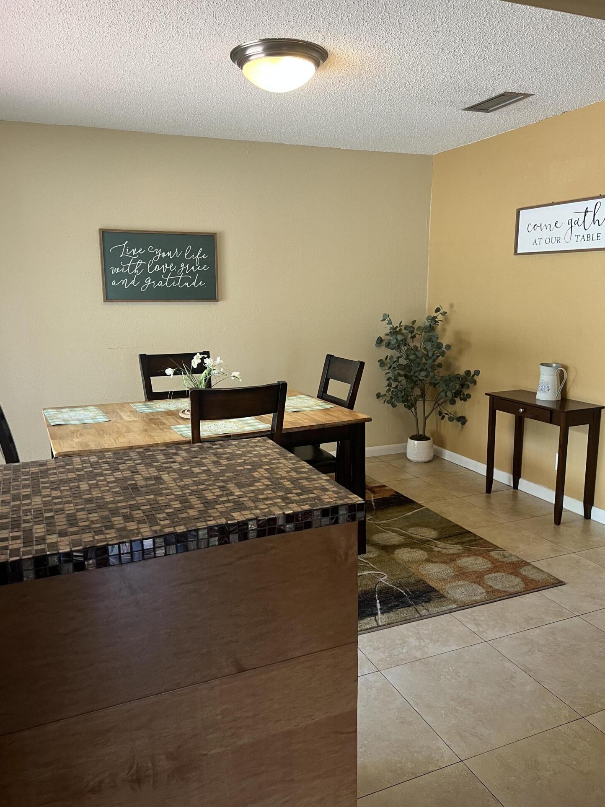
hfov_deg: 51.3
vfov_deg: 65.3
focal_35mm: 27
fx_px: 629
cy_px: 410
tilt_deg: -11.6
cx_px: 310
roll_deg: +0.2
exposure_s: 1/60
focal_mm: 5.7
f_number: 1.5
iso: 100
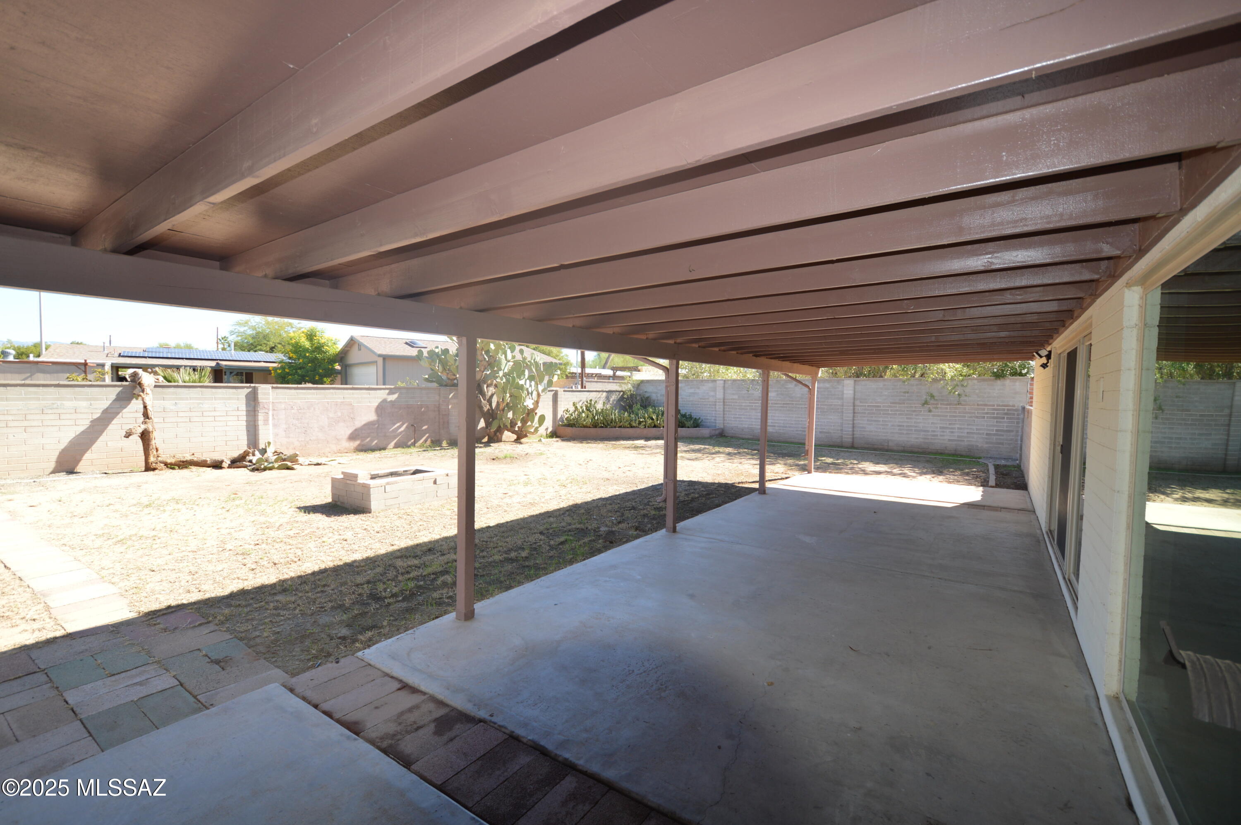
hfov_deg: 100.4
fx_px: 517
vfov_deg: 77.2
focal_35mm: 15
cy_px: 412
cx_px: 620
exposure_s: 1/200
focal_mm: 10
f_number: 4
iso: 100
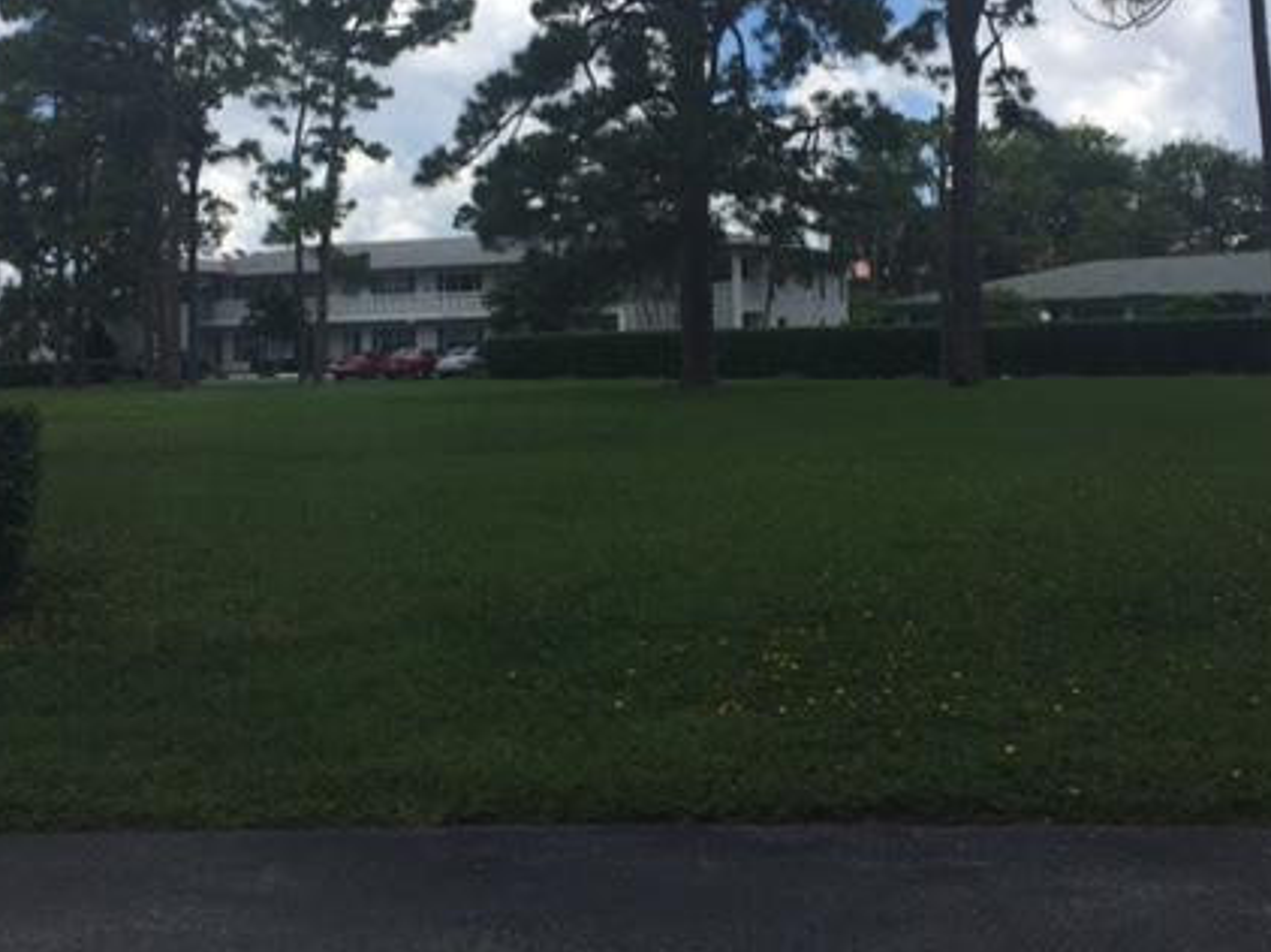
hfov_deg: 43.0
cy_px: 235
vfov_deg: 32.2
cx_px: 636
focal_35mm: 44
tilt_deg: +5.5
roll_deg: +2.3
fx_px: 1615
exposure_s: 1/1647
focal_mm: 4.15
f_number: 2.2
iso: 32
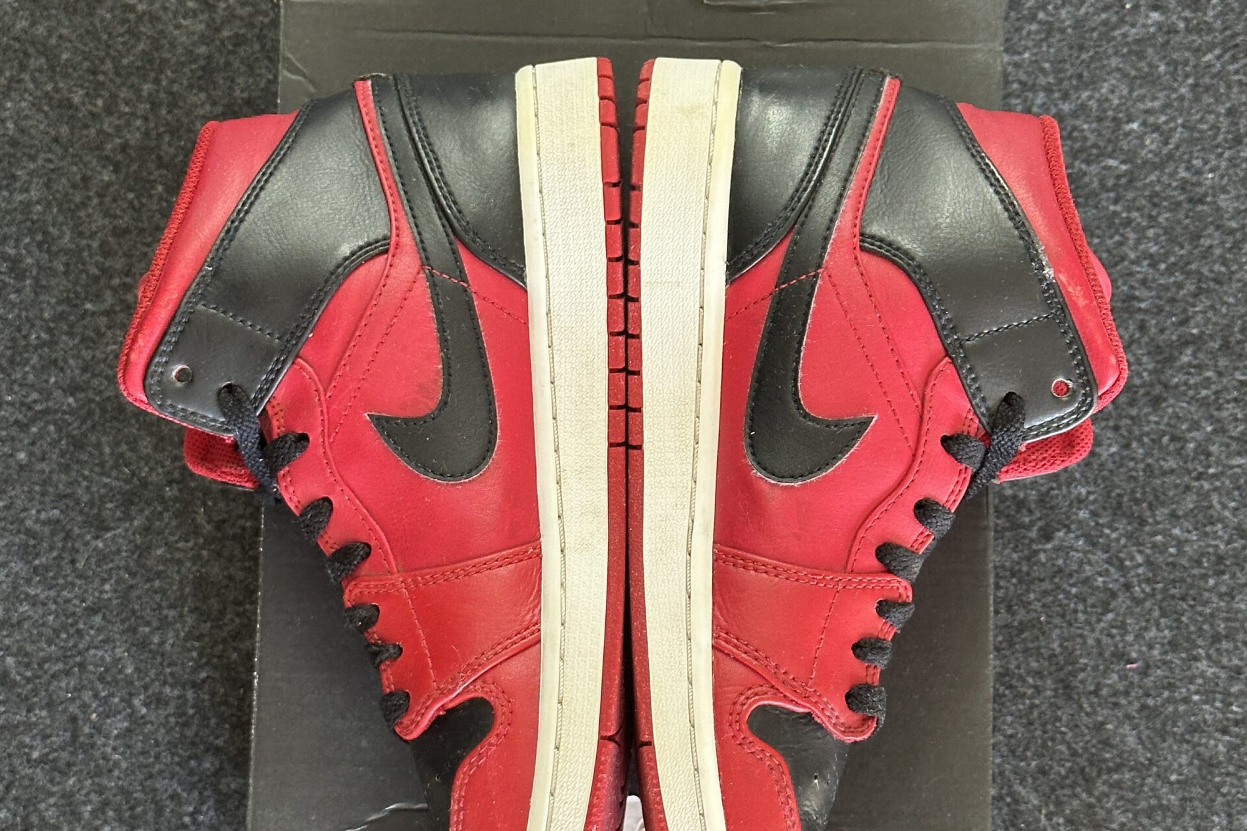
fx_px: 2321
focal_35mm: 67
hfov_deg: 30.1
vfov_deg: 20.3
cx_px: 625
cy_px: 451
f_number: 1.78
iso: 250
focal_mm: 6.86
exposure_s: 1/50
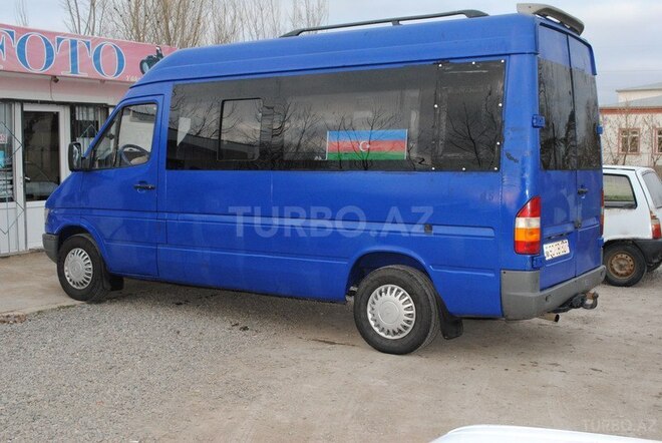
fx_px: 773
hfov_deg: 46.3
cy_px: 222
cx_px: 331
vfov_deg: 32.0
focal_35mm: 42
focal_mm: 28
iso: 800
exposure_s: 1/125
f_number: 9
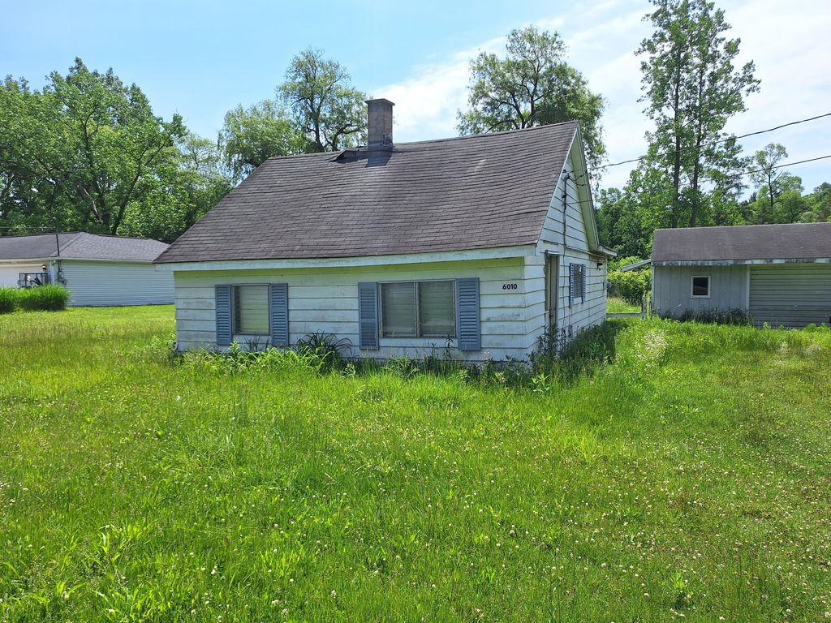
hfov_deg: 73.9
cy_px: 312
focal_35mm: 23
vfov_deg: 58.9
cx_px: 416
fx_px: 552
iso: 40
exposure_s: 1/3040
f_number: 1.8
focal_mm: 5.54
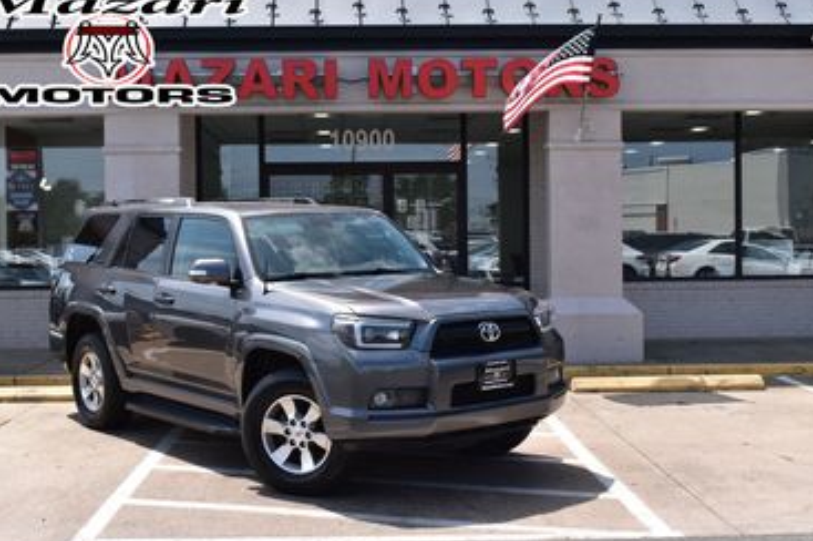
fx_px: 1106
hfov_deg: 40.4
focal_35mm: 49
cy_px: 264
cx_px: 383
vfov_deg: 27.5
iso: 400
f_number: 11
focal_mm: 30
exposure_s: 1/400
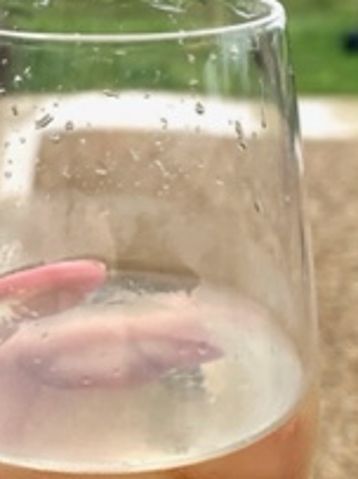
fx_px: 1132
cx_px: 47
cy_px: 234
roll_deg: +0.6
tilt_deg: -16.3
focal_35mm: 82
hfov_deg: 17.7
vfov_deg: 23.9
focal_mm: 4.2
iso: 32
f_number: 1.6
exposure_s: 1/1072
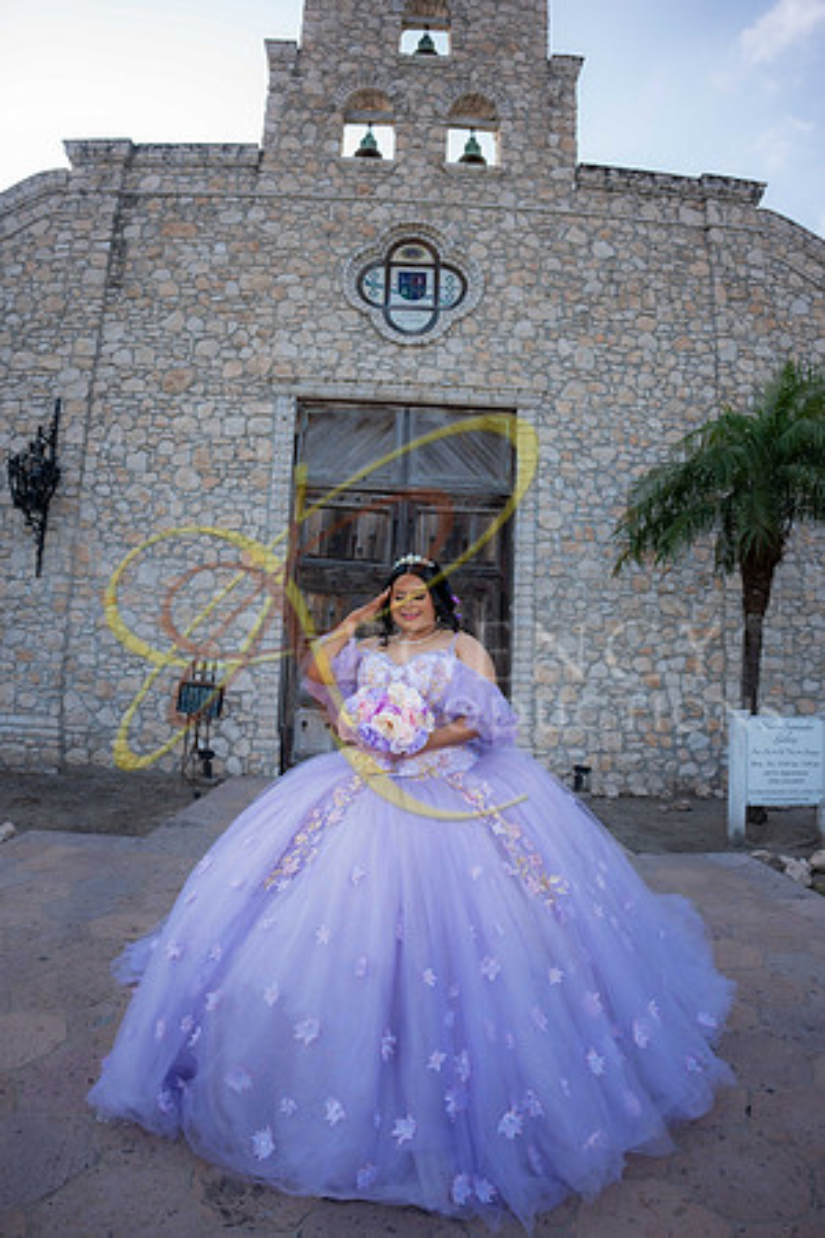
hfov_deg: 61.9
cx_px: 412
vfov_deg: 84.0
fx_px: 687
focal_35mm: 20
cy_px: 619
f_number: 2.8
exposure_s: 1/800
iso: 125
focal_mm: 20
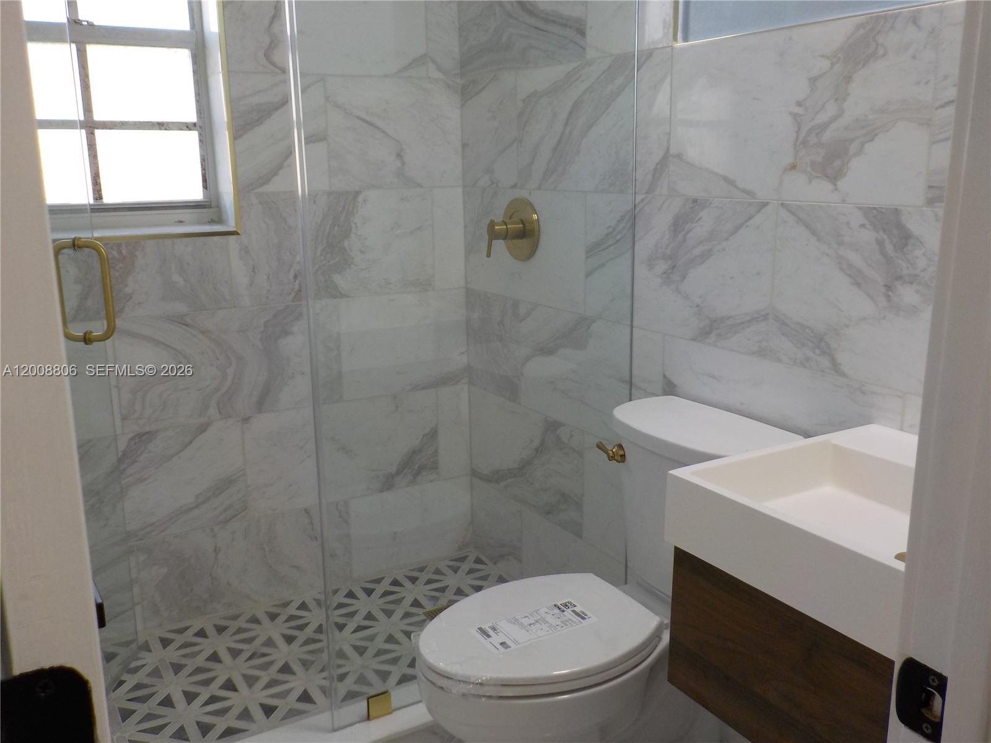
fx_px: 859
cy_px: 372
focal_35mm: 30
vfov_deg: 46.8
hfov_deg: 60.0
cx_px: 496
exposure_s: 1/50
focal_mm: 4.1
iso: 125
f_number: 3.3
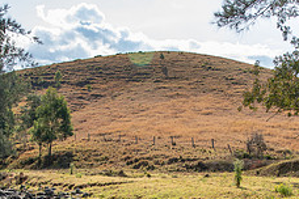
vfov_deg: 20.9
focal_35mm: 61
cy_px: 234
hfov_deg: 32.8
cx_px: 168
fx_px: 507
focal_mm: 16
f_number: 4
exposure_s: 1/500
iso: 200
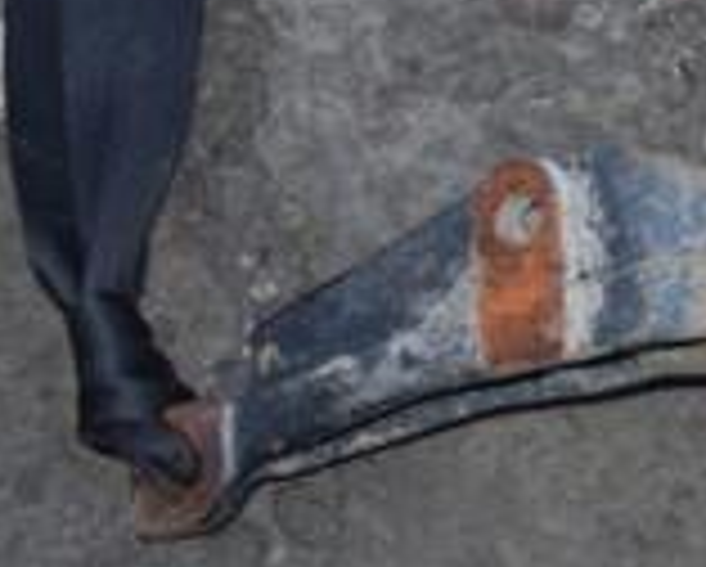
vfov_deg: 8.2
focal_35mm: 188
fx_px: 3929
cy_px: 180
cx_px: 1268
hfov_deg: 9.7
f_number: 5
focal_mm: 35
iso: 800
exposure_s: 1/60
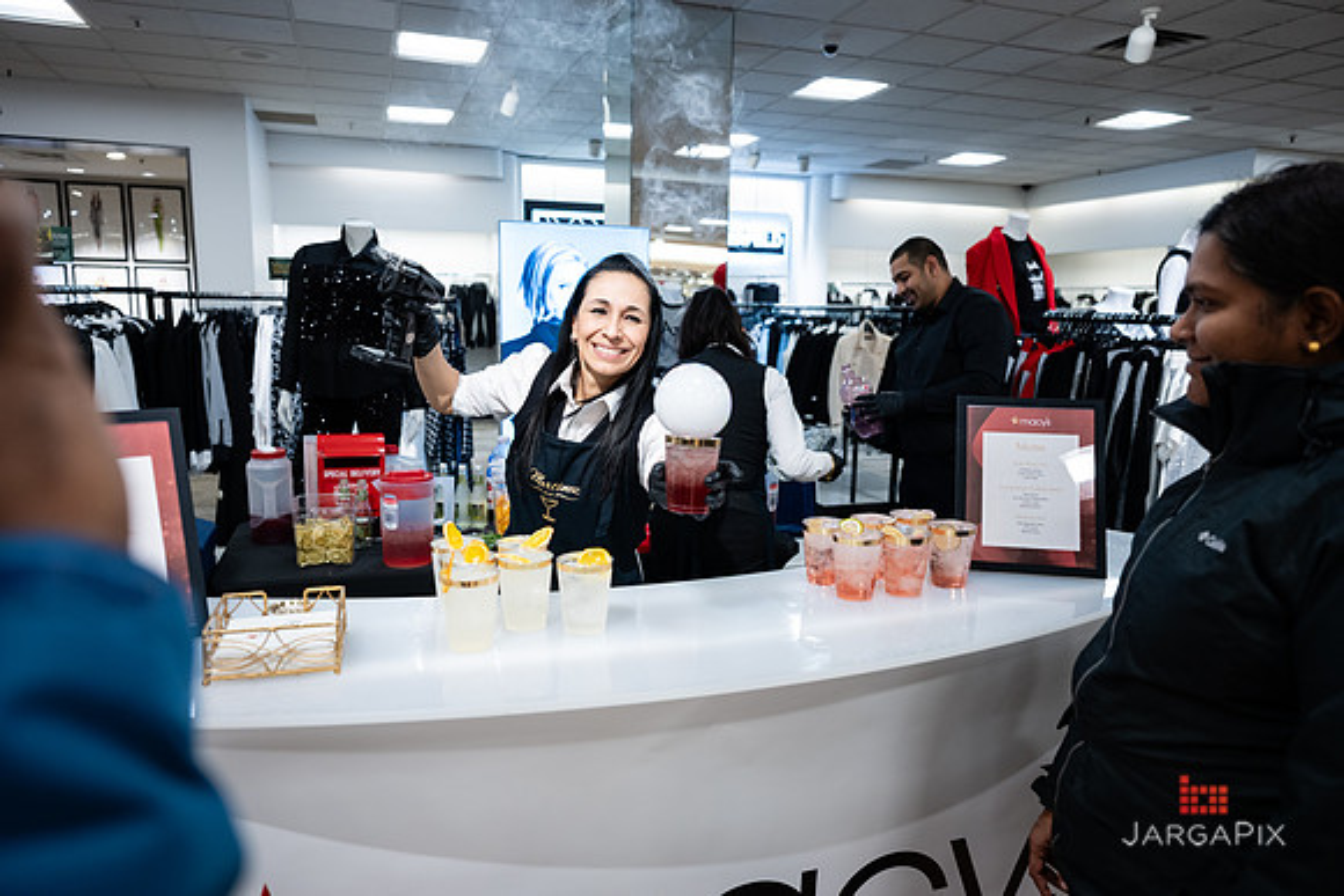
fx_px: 897
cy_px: 448
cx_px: 672
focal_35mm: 24
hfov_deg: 73.7
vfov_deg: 53.1
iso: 1000
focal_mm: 24
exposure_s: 1/125
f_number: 3.2
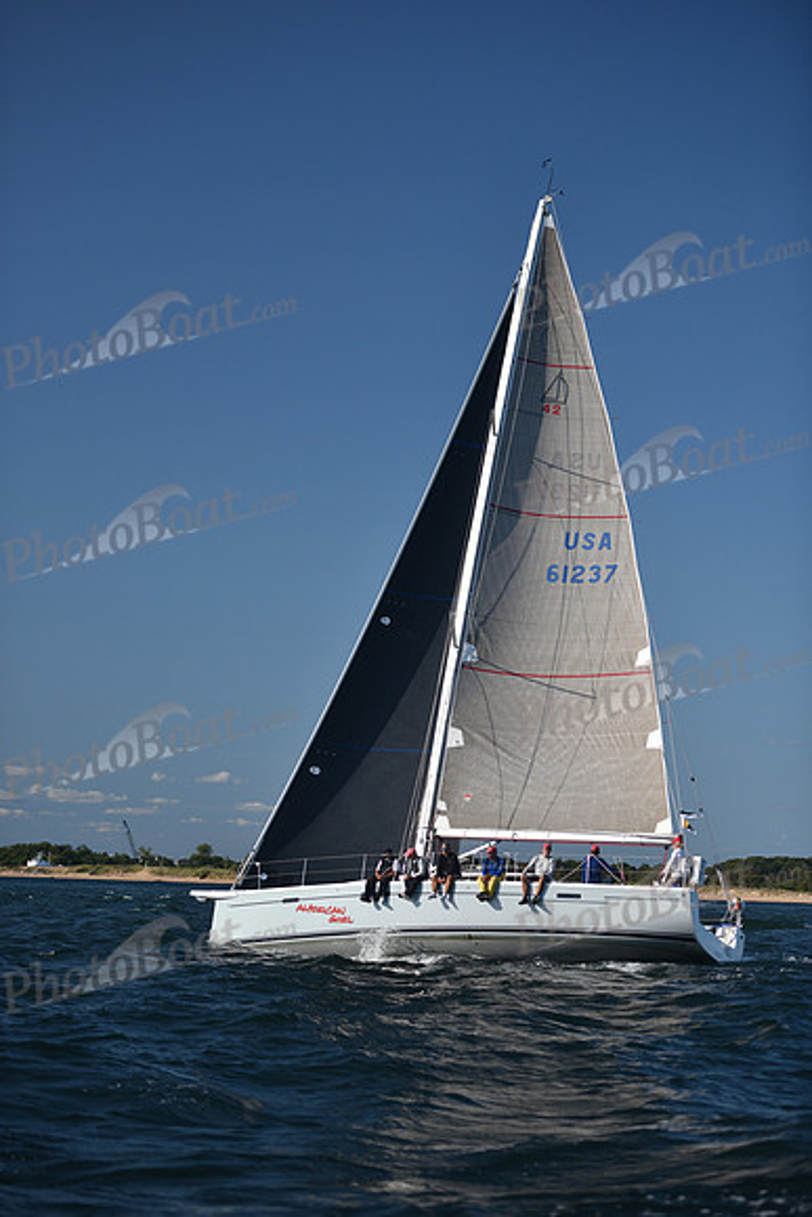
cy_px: 608
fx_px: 2367
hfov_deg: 19.5
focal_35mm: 70
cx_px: 406
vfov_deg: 28.8
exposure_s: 1/3200
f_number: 2.8
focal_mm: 70
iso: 250
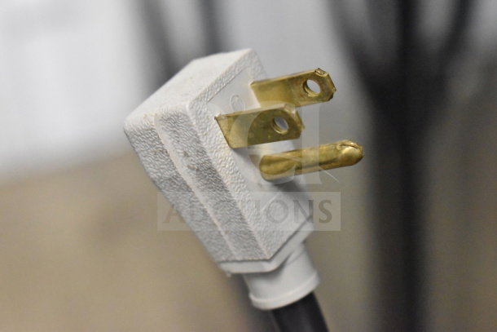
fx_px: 1139
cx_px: 248
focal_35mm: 82
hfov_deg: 24.6
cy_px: 166
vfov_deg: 16.6
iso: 11400
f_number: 5.6
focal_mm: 55
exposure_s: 1/100
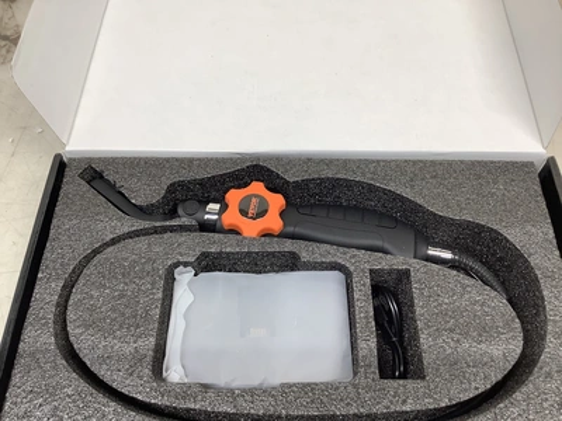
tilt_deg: -59.4
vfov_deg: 45.4
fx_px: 503
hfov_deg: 58.4
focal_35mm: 31
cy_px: 210
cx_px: 281
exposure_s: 1/60
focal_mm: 3.3
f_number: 2.4
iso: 50
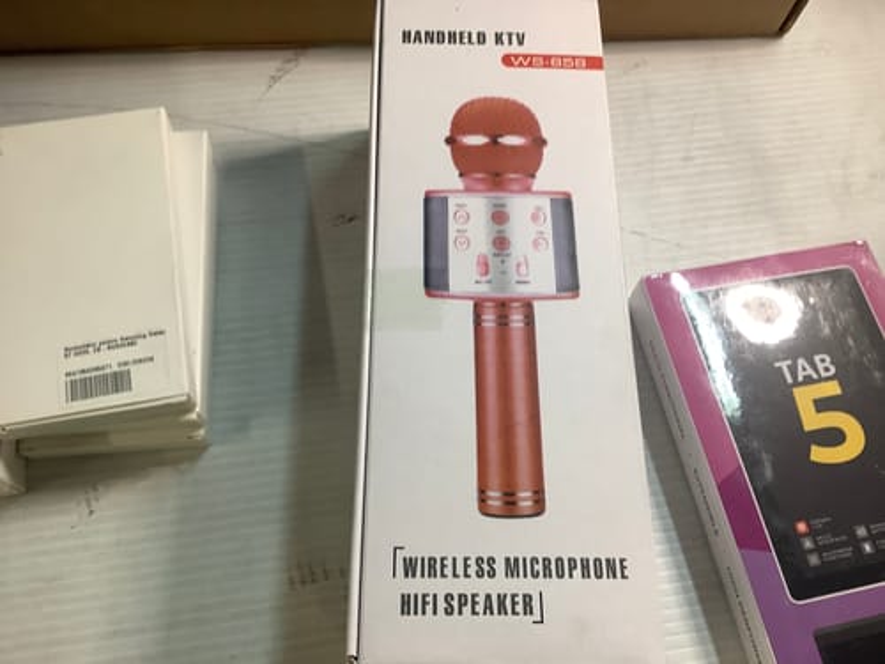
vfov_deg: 45.4
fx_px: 793
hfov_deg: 58.4
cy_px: 332
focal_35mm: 31
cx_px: 442
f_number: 2.4
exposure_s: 1/50
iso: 64
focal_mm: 3.3
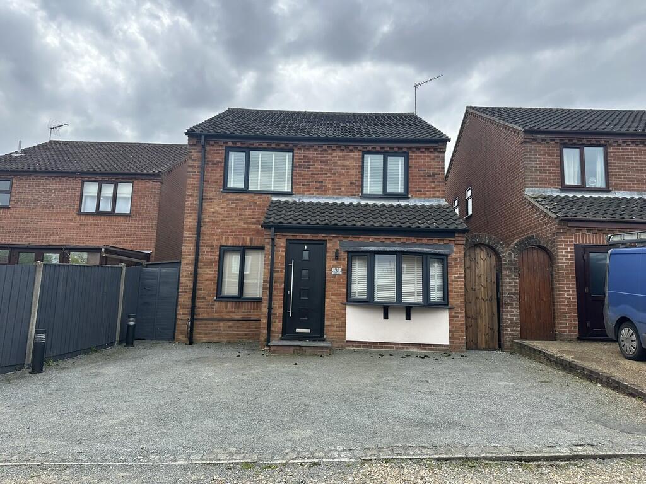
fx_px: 448
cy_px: 242
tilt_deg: +9.0
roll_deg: -1.7
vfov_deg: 56.8
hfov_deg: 71.6
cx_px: 323
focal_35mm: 24
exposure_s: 1/2252
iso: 80
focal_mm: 6.86
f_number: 1.78
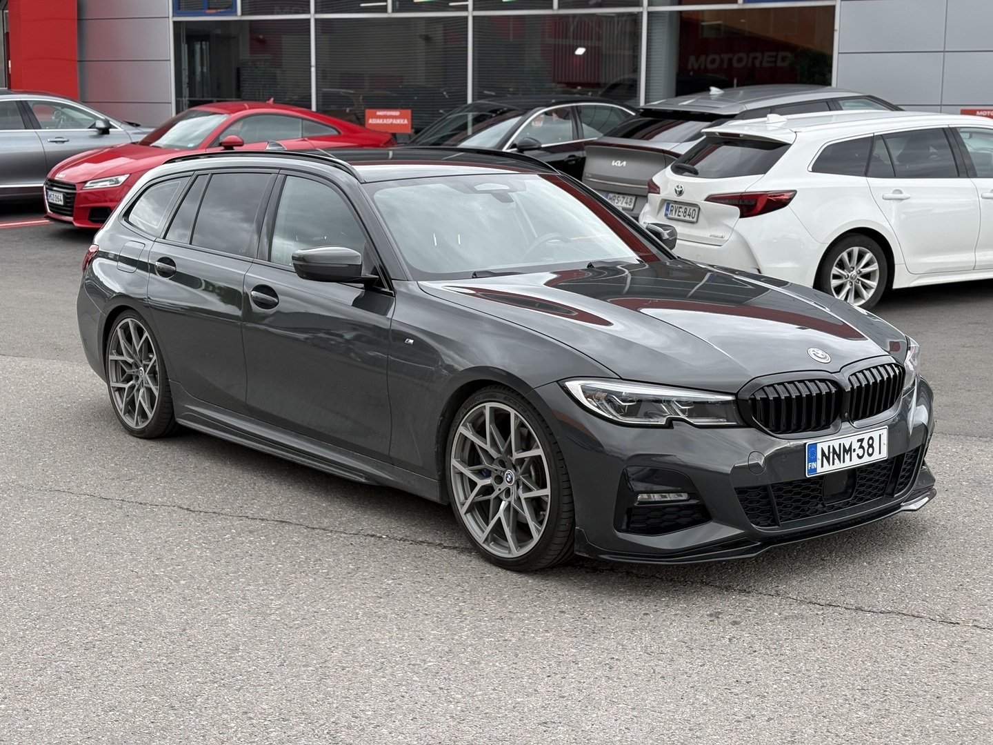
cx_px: 496
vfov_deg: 28.0
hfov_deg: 36.8
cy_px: 372
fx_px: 1492
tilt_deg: -9.3
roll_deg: +0.3
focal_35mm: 52
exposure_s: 1/607
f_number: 1.6
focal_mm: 5.96
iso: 32
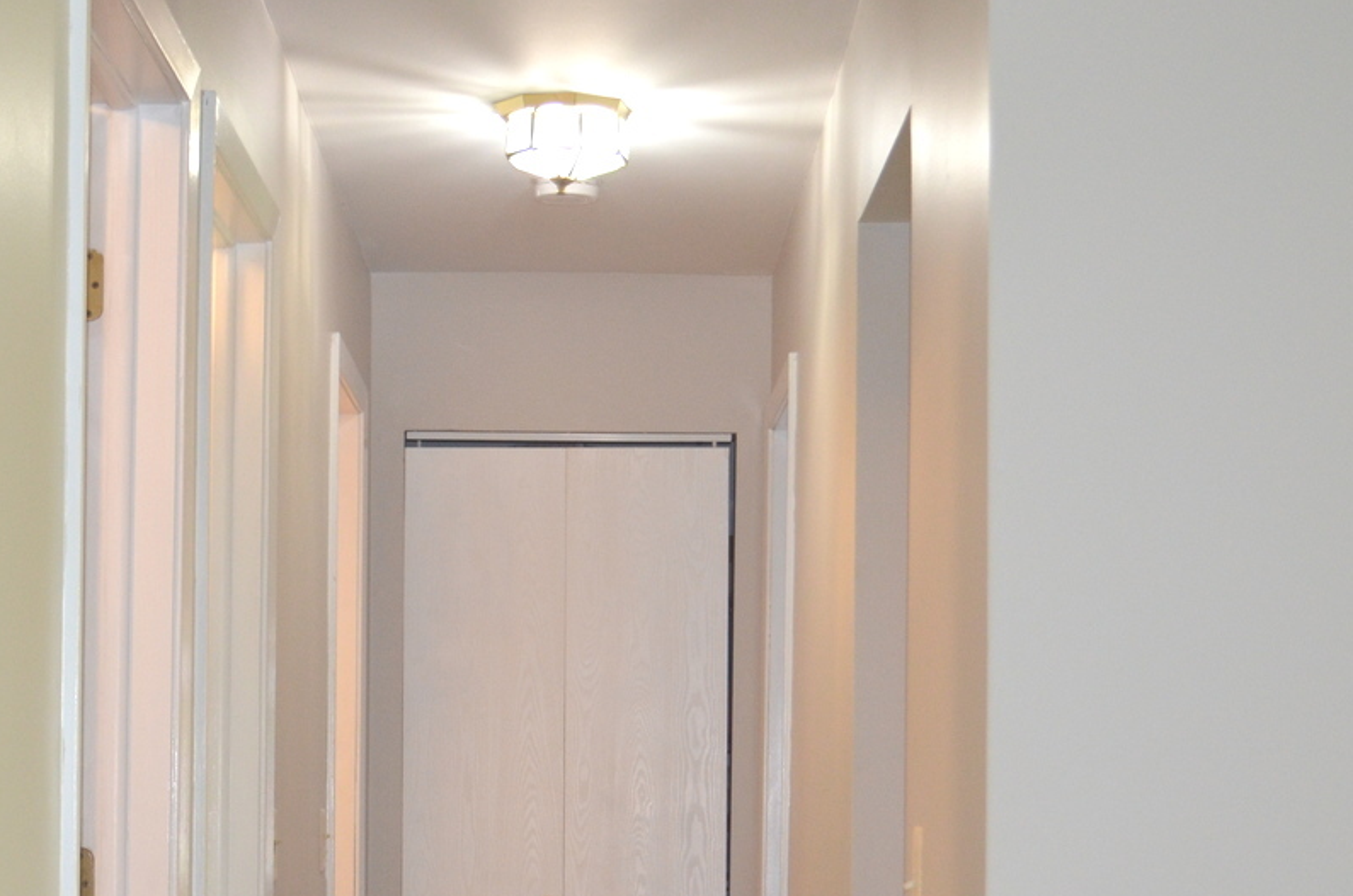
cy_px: 874
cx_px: 488
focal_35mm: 80
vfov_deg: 16.7
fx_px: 3001
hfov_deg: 25.3
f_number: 4.2
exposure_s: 1/60
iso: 900
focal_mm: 26
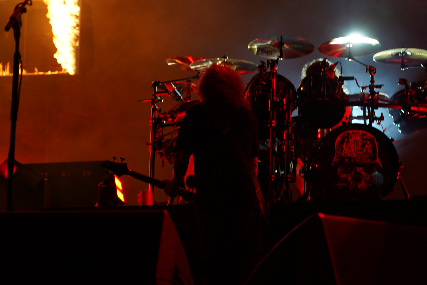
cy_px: 142
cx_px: 214
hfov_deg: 19.5
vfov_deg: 13.0
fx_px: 1245
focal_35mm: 105
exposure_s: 1/125
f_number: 4
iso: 640
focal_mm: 105
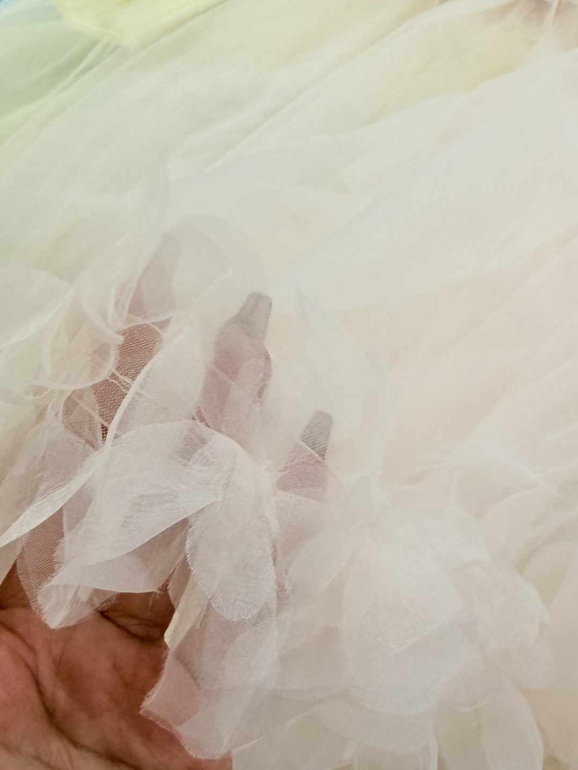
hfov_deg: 35.9
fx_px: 891
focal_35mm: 40
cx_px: 316
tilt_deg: -45.7
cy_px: 312
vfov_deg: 46.6
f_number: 2.2
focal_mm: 2.22
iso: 100
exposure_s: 1/100
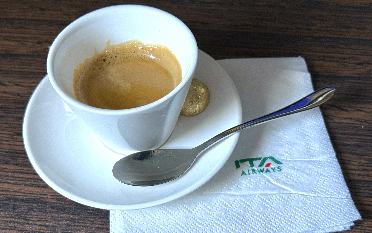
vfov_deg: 25.3
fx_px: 517
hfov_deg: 39.6
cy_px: 129
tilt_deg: -48.1
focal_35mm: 51
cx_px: 186
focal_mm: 6.76
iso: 250
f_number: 1.78
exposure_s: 1/43
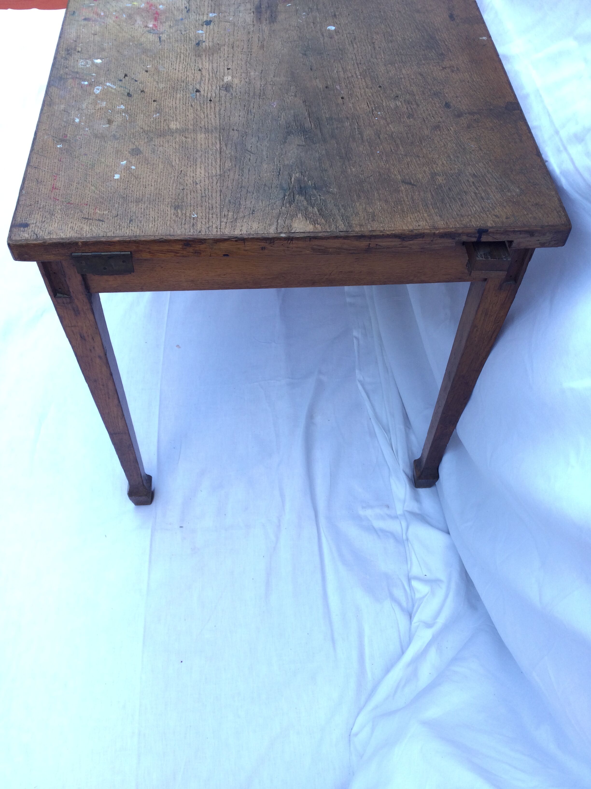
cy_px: 394
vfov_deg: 58.4
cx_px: 296
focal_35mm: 31
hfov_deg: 45.4
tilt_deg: -52.9
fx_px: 706
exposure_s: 1/100
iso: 25
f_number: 2.4
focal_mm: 3.3
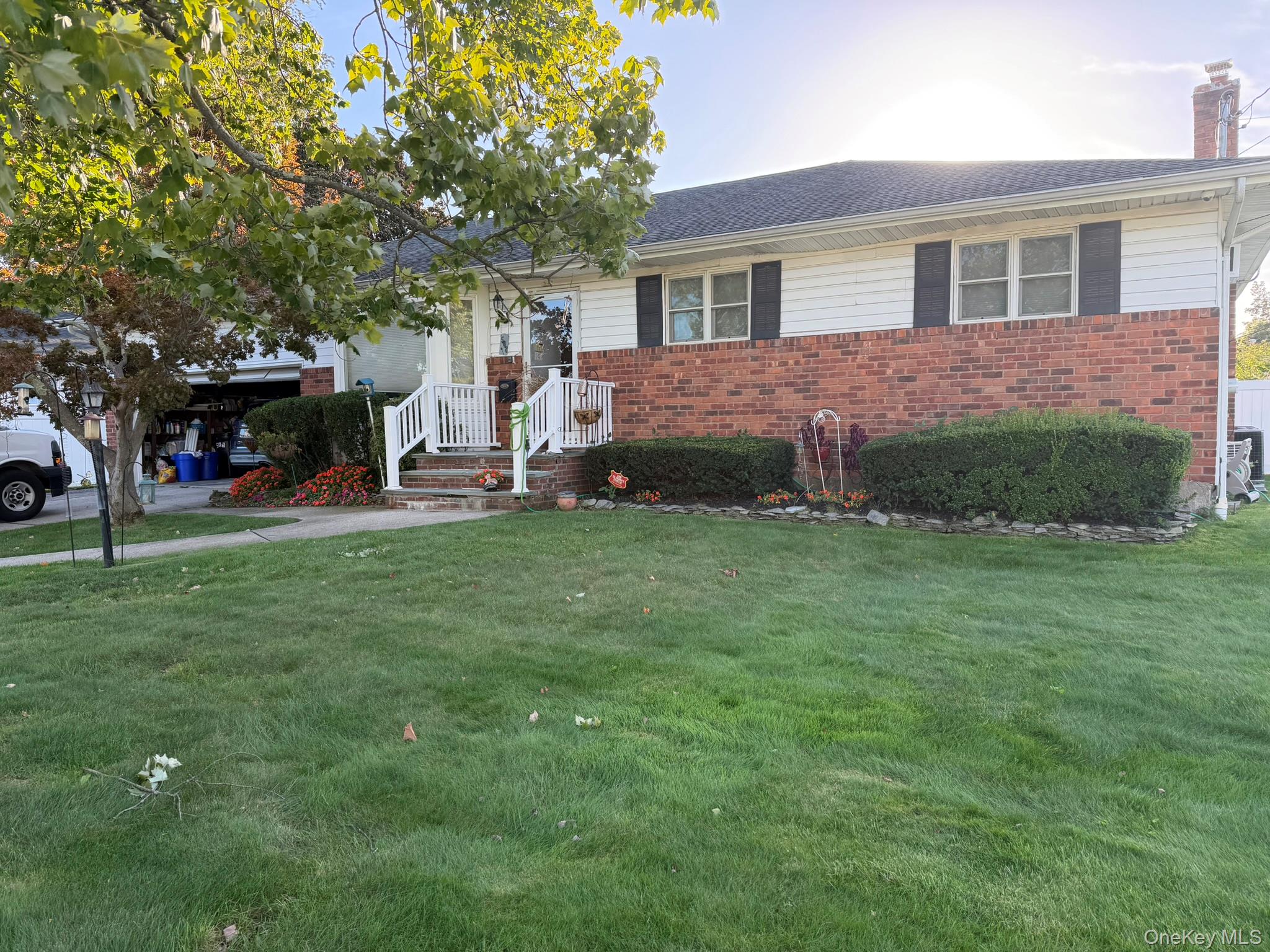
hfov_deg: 71.6
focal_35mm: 24
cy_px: 476
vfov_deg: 56.8
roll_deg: +1.1
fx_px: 881
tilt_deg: -4.1
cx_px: 635
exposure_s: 1/481
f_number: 1.78
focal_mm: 6.76
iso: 100
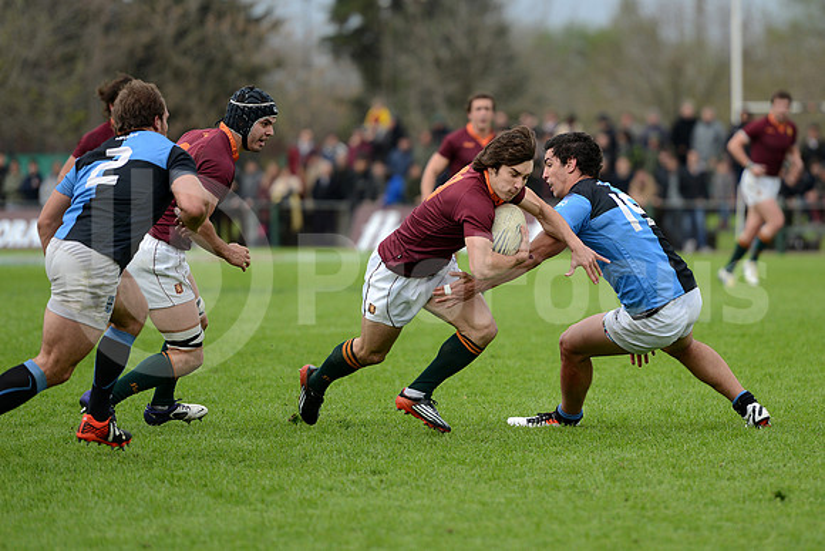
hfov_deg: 10.5
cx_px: 412
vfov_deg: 7.0
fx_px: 4470
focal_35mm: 195
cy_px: 276
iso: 320
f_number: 2.8
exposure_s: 1/1250
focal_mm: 195
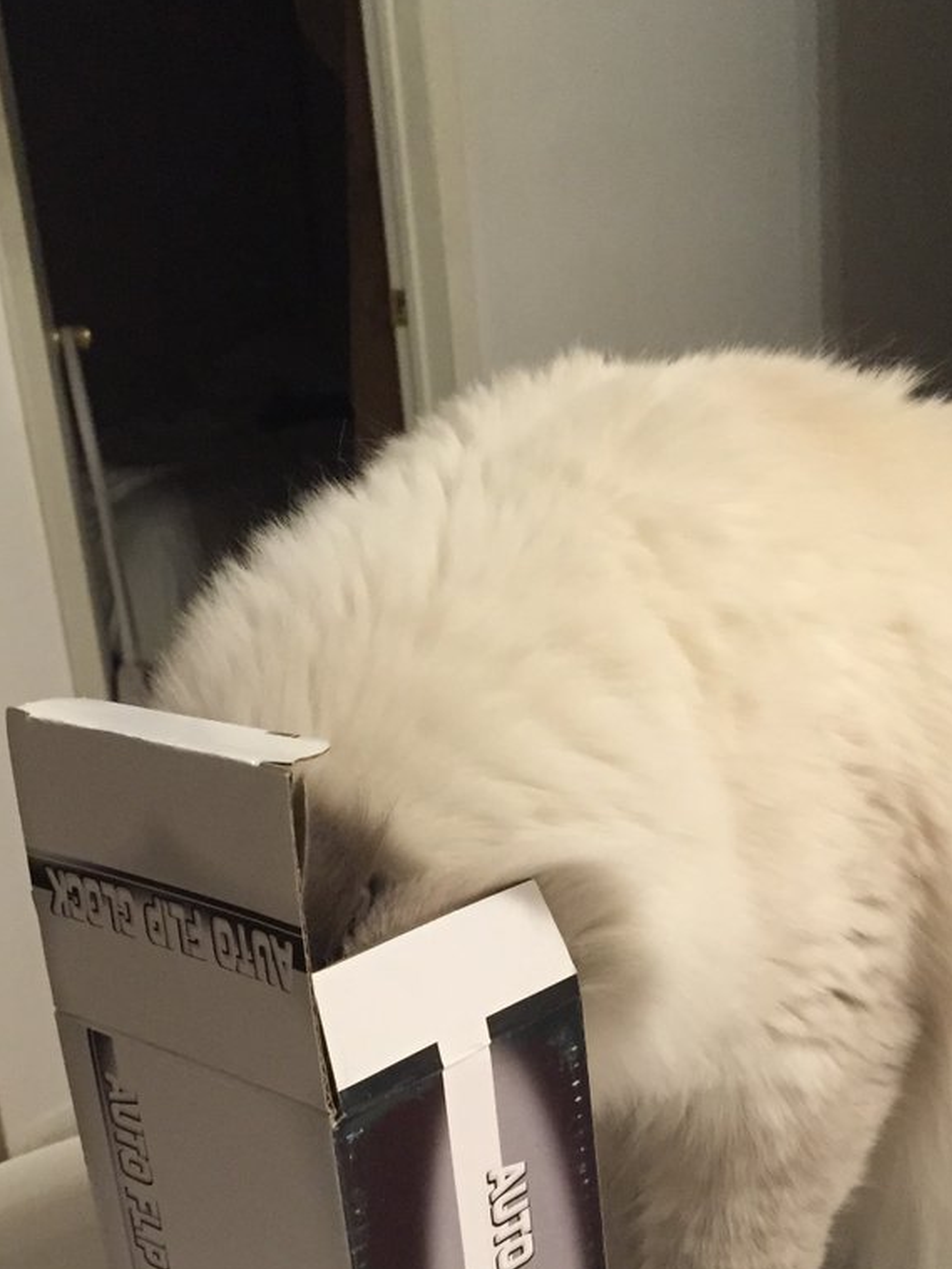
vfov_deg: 36.7
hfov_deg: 28.6
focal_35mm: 51
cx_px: 432
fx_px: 1869
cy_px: 935
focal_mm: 4.15
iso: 200
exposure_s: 1/30
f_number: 2.2
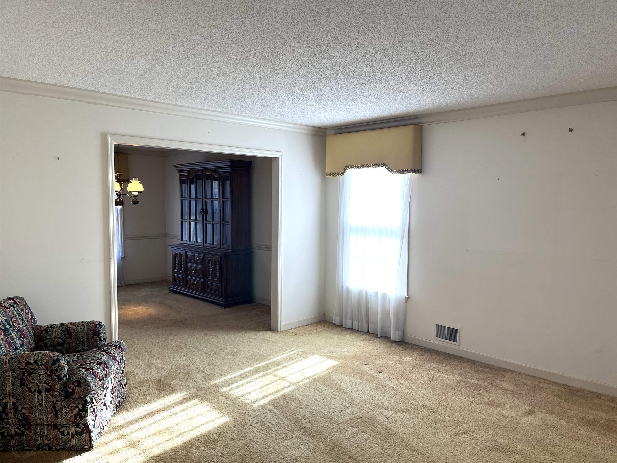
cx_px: 308
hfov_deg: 67.3
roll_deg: +0.3
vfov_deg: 53.1
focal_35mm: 26
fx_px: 463
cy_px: 232
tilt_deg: -4.3
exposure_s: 1/146
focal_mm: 5.1
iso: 32
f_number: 1.6
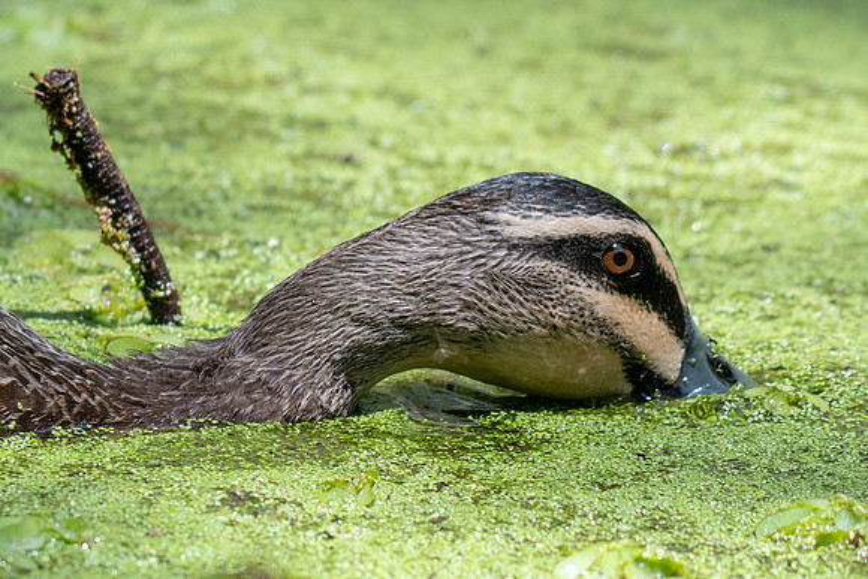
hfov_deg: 2.8
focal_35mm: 731
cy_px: 262
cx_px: -233
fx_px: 17640
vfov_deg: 1.9
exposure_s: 1/400
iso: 200
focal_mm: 210
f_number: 5.6
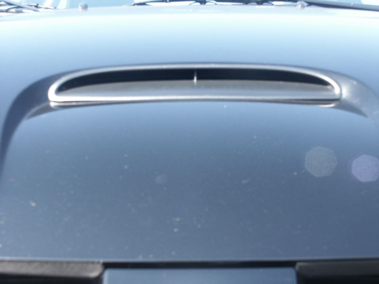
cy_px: 142
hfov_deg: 26.7
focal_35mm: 73
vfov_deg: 20.2
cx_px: 190
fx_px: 799
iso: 100
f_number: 4.5
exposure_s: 1/90
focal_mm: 18.17
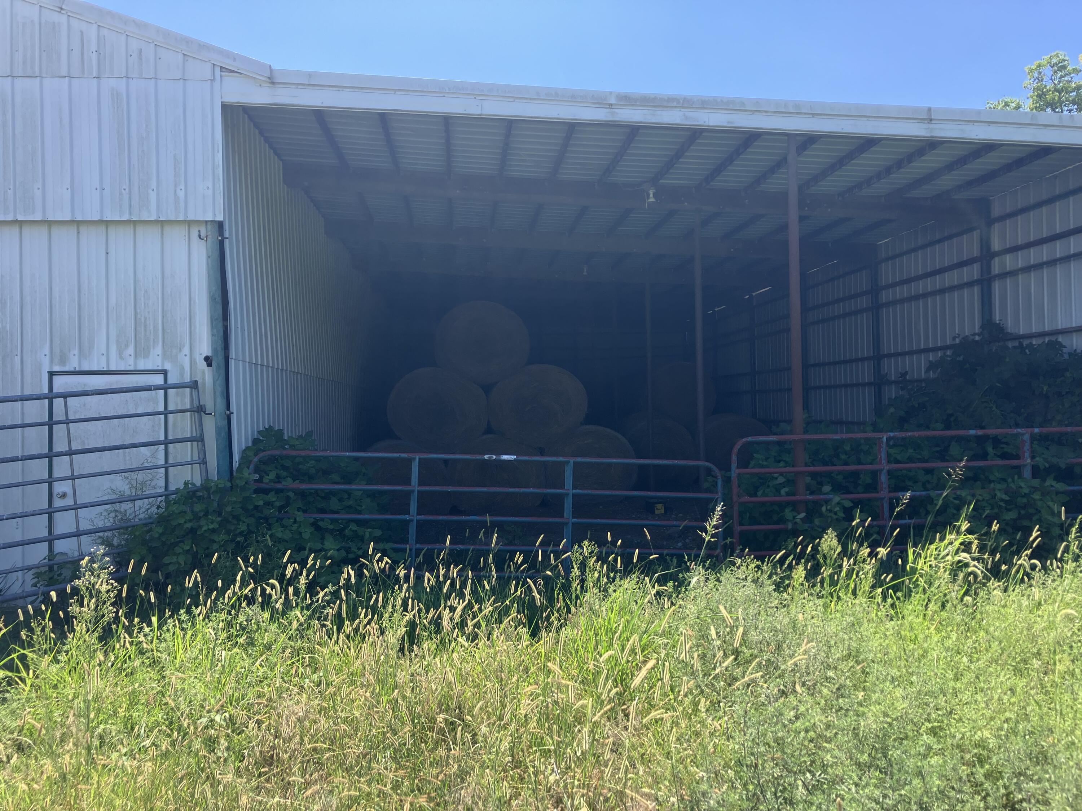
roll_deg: +2.1
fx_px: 875
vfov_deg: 49.7
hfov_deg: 63.4
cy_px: 406
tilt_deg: +0.9
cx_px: 541
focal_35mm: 28
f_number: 1.8
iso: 32
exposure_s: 1/558
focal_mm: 3.99
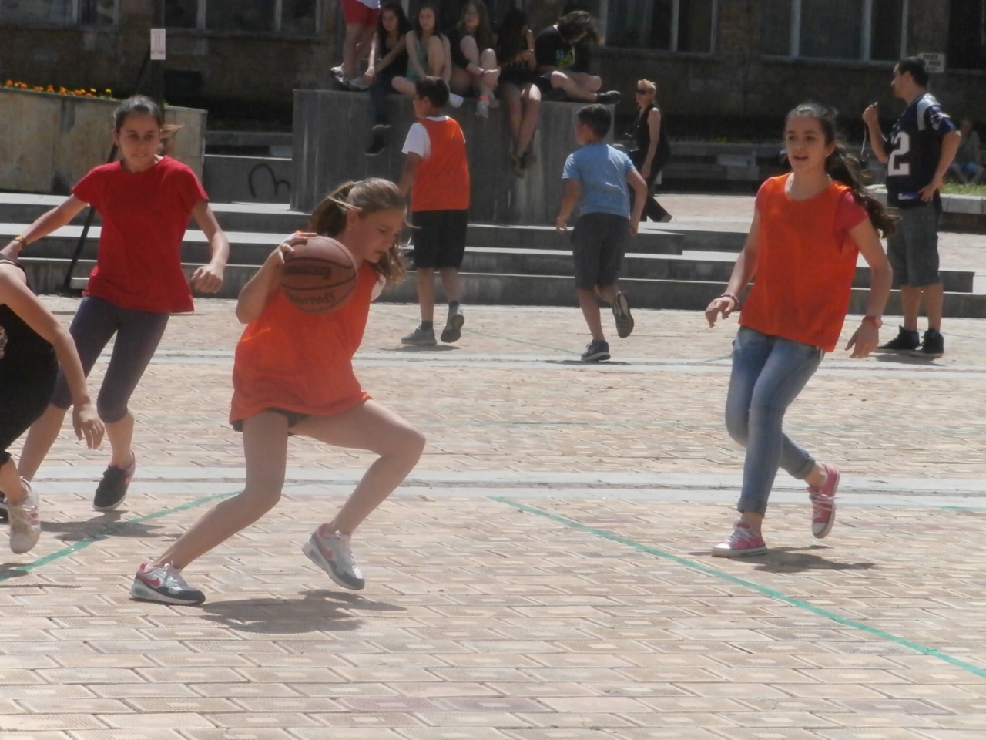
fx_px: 4728
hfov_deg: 11.9
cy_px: 370
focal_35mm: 166
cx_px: 493
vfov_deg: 8.9
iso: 800
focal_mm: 29.39
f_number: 15
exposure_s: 1/500
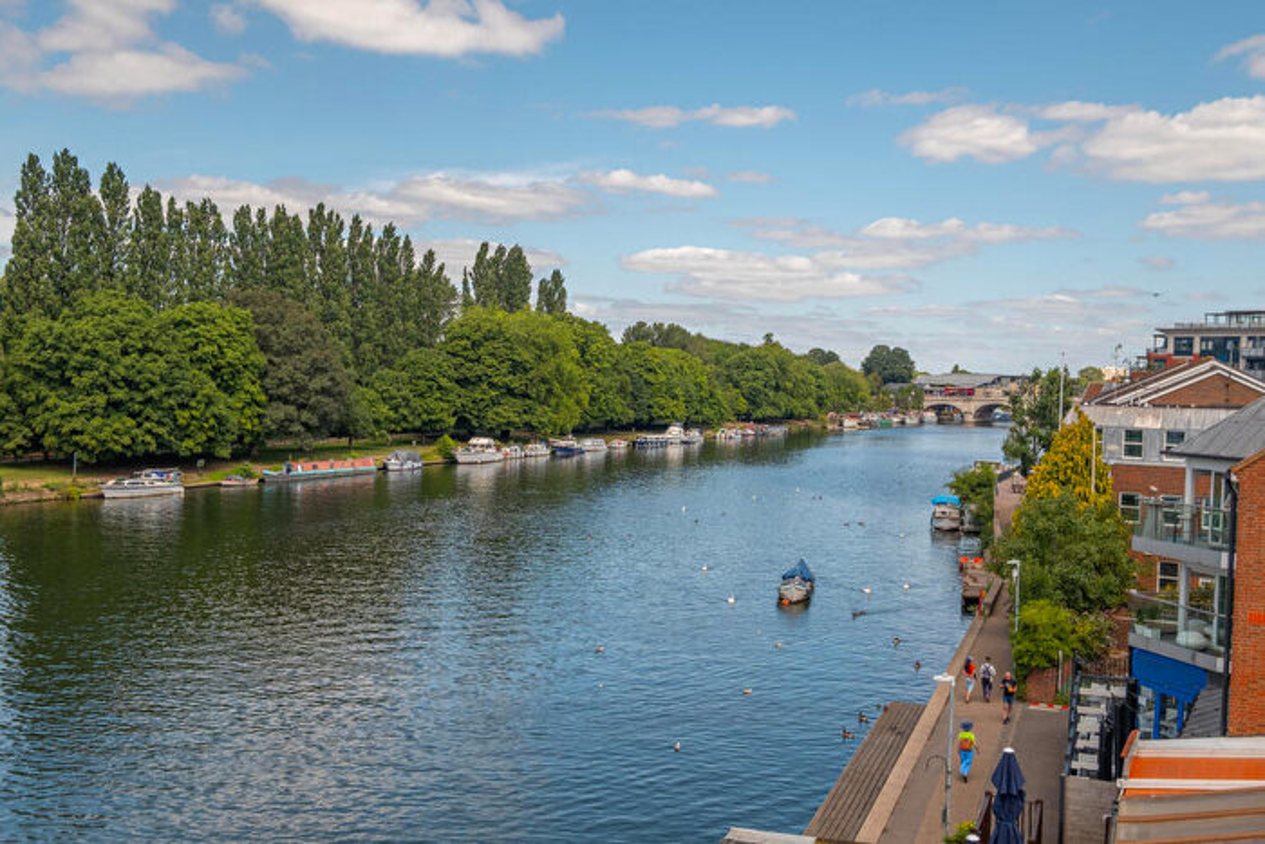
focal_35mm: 34
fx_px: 1195
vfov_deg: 38.9
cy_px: 422
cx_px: 632
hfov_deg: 55.8
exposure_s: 1/640
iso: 320
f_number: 6.4
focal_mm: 22.9
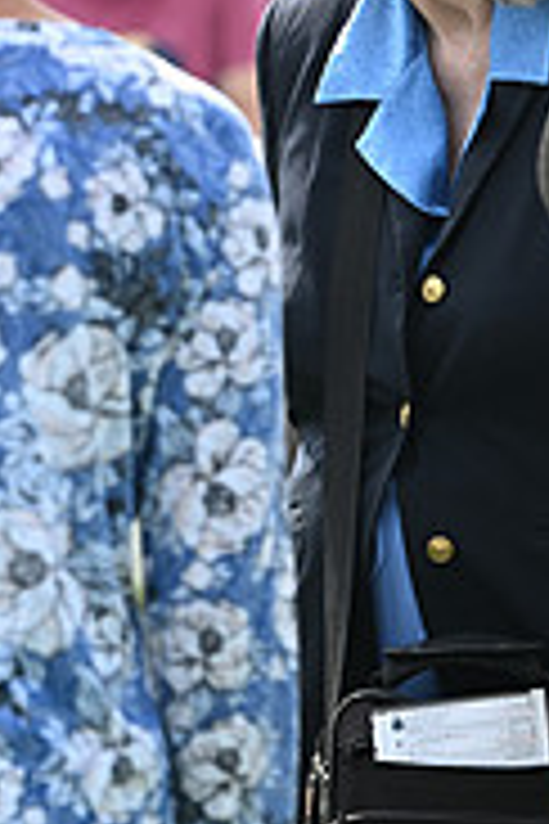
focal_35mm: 633
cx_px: -644
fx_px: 14479
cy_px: 236
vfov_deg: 3.3
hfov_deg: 2.2
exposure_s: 1/800
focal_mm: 200
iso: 400
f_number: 5.6
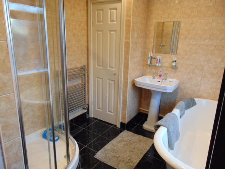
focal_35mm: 25
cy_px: 84
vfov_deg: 54.9
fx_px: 162
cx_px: 112
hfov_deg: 69.4
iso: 250
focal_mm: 4.5
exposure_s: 1/30
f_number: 3
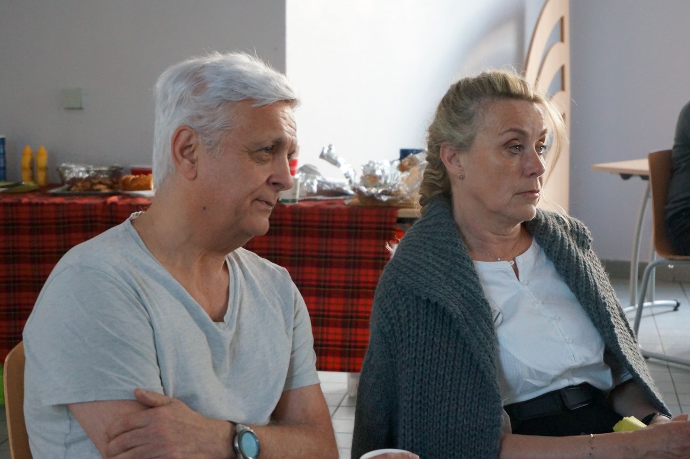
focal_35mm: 83
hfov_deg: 24.5
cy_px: 244
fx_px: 1589
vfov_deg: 16.4
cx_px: 323
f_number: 5.6
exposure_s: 1/25
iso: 3200
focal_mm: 50
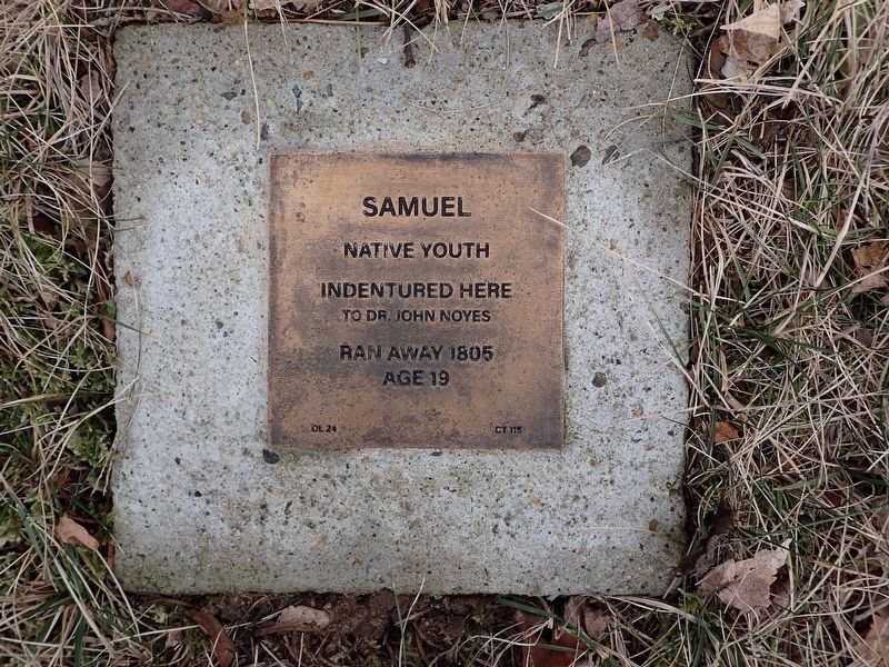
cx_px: 444
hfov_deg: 69.4
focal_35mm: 25
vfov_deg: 54.9
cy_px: 334
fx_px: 642
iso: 100
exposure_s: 1/320
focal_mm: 4.5
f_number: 2.8
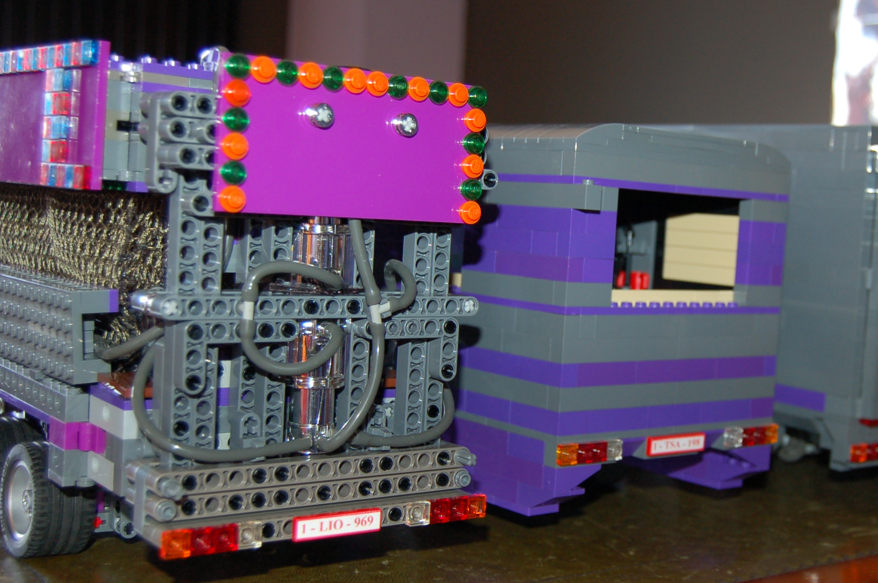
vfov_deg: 25.1
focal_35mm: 54
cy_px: 283
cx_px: 656
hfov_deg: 36.2
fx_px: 1310
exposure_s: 1/60
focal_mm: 23
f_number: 3.8
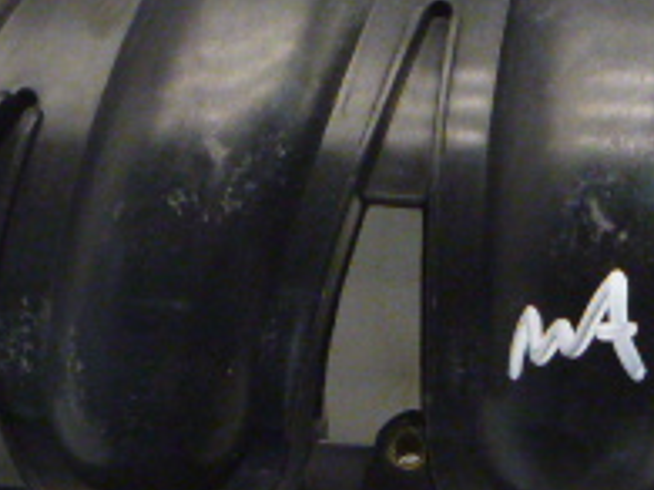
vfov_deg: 17.9
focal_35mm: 82
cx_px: 423
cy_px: 131
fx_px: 1548
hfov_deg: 23.8
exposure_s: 1/50
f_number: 3.9
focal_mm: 4.5
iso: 400
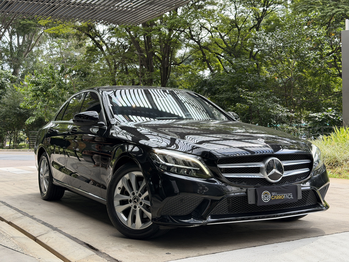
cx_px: 174
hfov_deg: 39.7
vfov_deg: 30.3
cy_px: 131
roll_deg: +1.2
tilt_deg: +0.6
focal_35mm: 48
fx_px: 484
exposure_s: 1/490
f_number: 1.78
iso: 100
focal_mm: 6.76
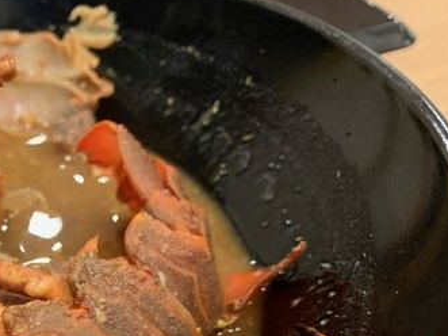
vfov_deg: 21.4
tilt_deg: -45.1
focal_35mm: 64
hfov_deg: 26.8
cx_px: -90
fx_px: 828
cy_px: 395
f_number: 1.8
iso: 320
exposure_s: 1/30
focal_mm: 4.25
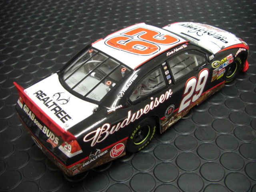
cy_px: 96
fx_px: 281
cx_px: 128
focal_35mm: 38
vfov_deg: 37.7
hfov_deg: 49.0
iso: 200
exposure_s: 1/15
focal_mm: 6.3
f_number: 3.4
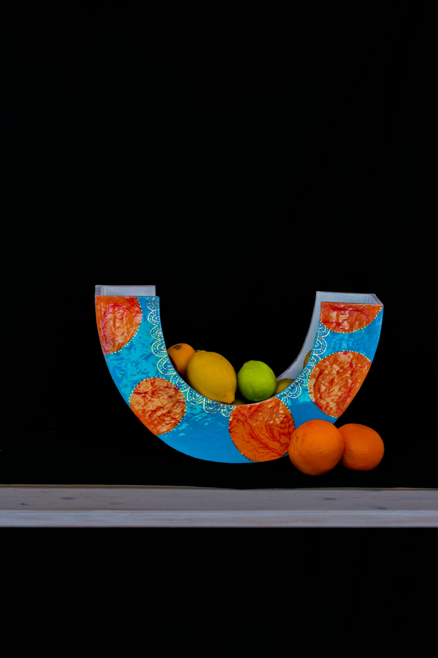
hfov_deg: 12.2
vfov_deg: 18.3
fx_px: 2047
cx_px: 219
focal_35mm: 112
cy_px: 329
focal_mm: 112
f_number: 7.1
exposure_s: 1/500
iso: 1000
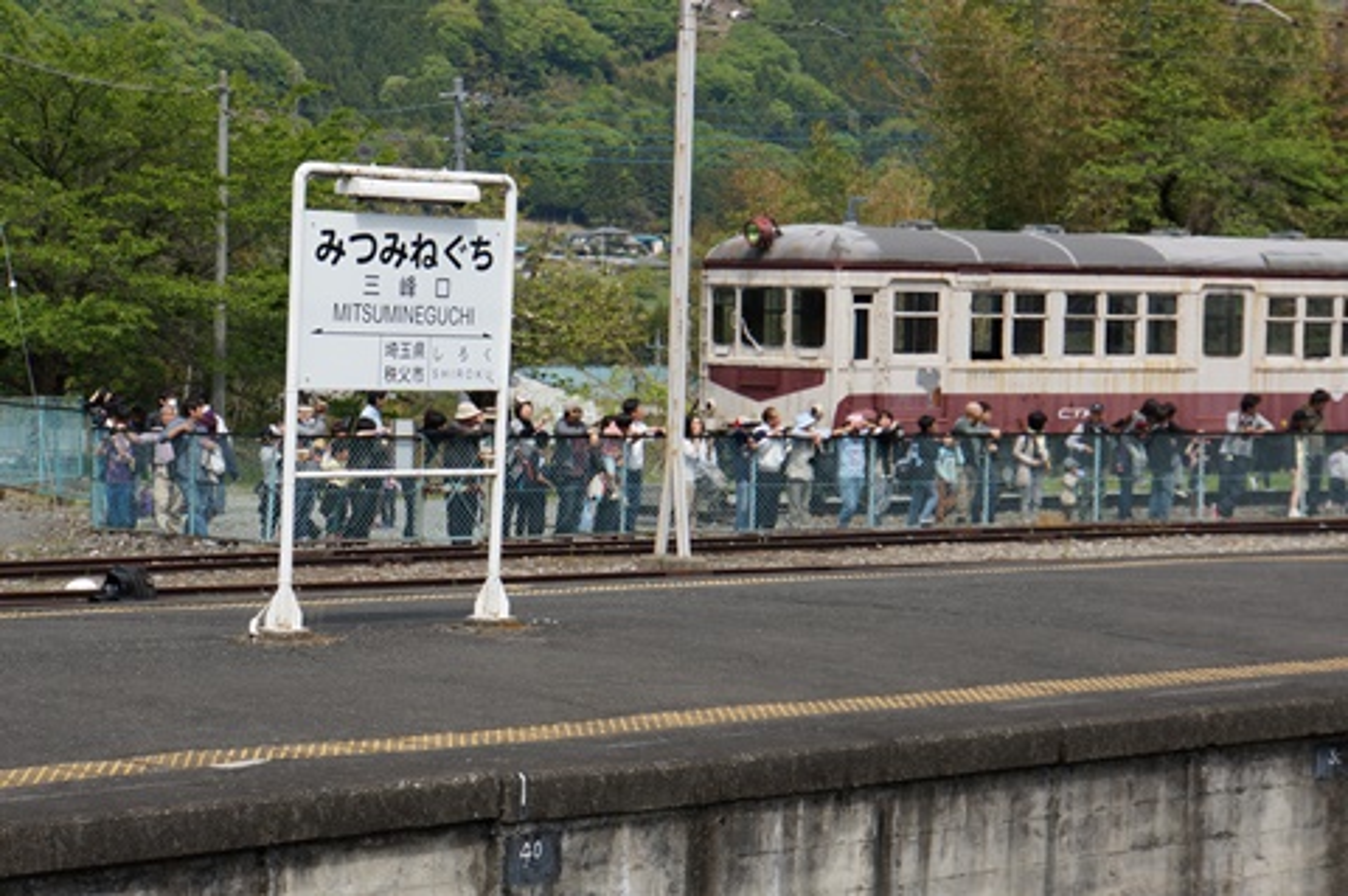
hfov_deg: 18.7
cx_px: 674
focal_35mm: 109
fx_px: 4090
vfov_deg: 12.5
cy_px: 448
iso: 100
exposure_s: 1/160
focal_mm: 72.9
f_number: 9
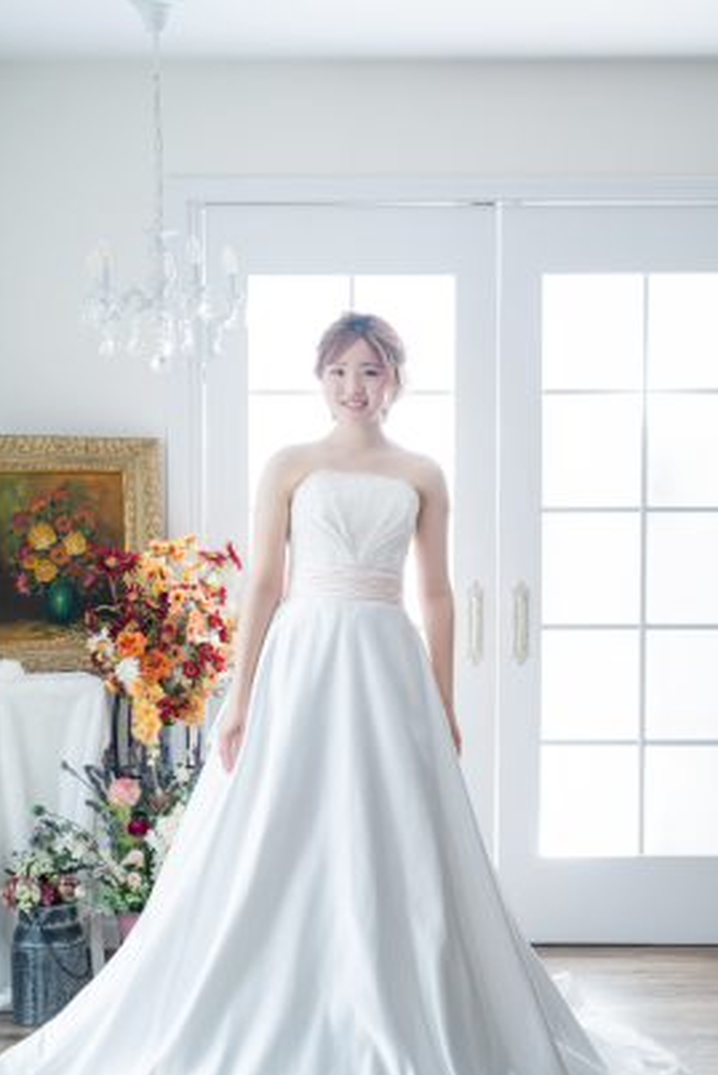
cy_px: 620
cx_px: 312
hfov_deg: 24.2
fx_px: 1674
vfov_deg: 35.6
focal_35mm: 56
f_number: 5.6
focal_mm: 47
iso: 160
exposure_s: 1/60
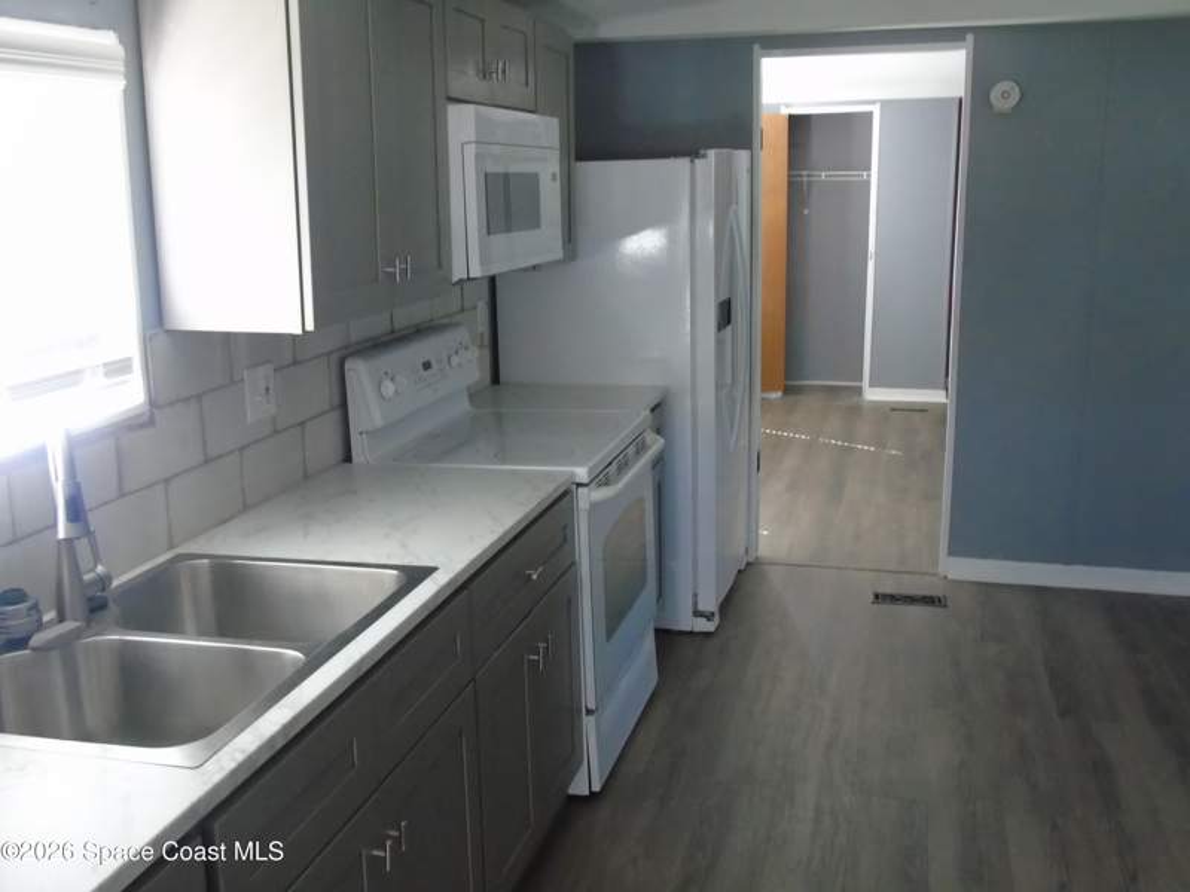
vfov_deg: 41.8
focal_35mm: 34
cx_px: 595
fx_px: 1169
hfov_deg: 54.0
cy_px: 446
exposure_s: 1/50
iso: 640
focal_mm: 6.1
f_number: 3.8
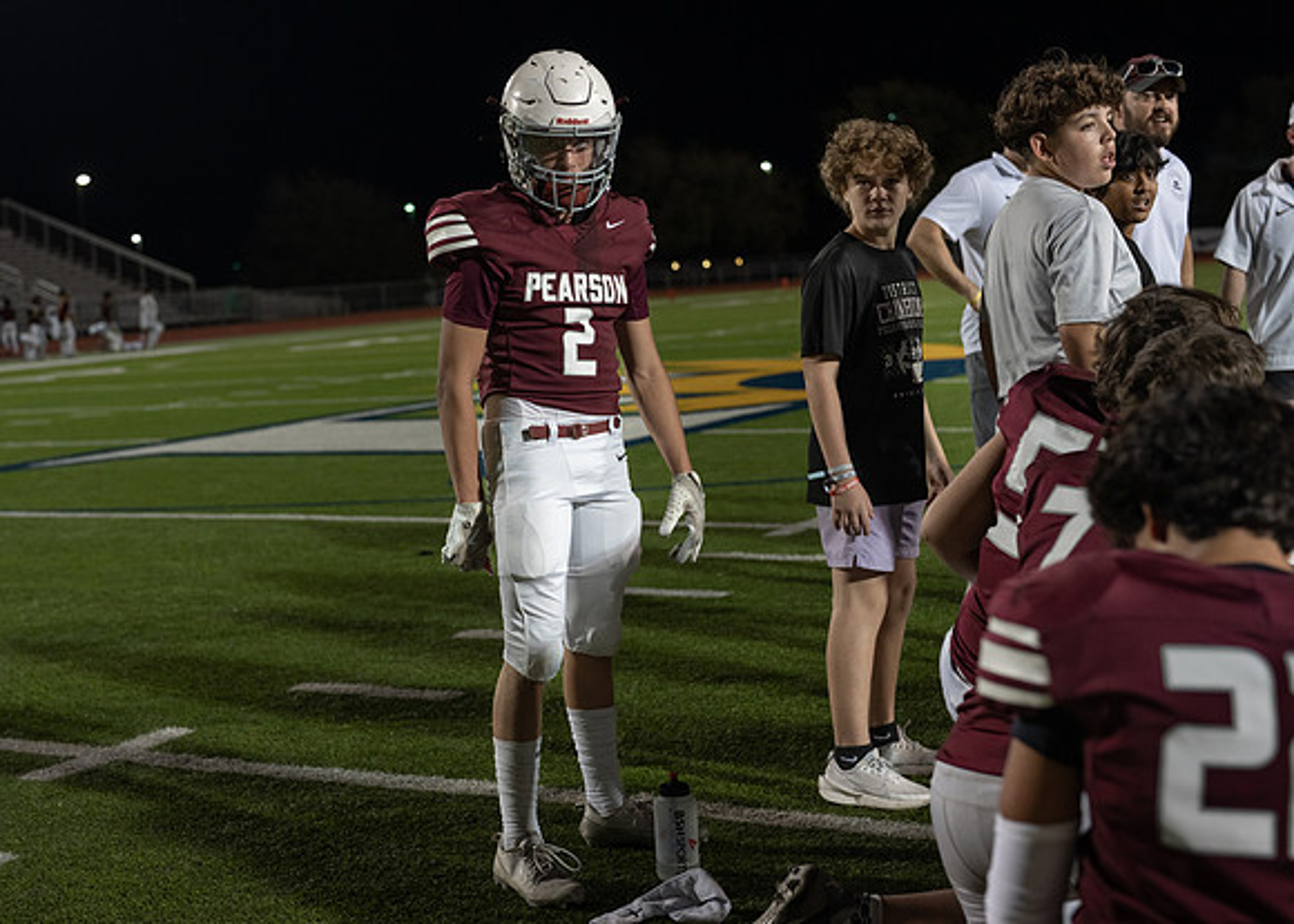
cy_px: 468
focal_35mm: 57
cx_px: 565
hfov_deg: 34.0
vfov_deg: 24.7
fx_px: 2111
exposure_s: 1/400
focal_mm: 50
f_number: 2.8
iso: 500
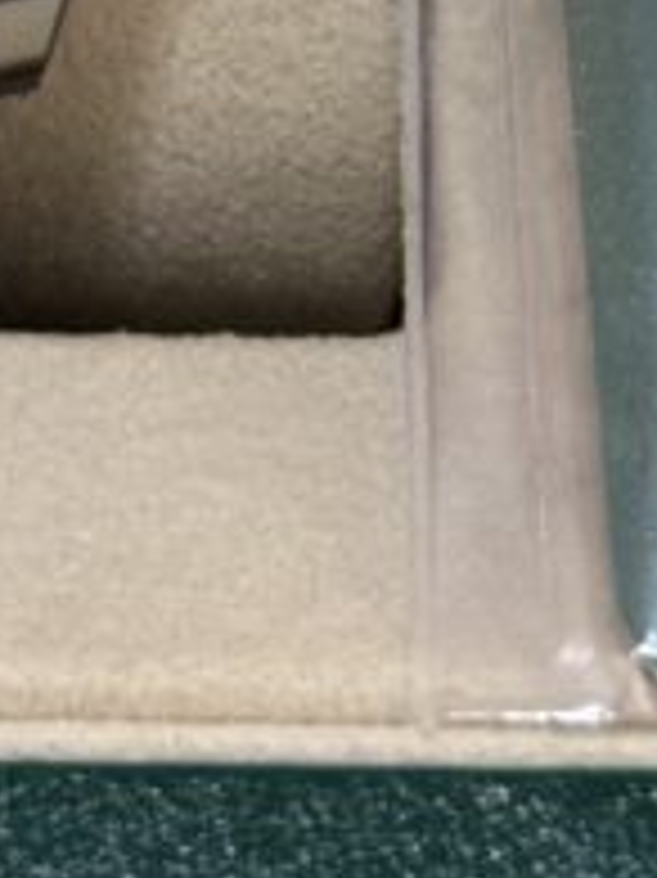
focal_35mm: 197
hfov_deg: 7.4
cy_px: -837
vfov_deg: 9.4
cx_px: -216
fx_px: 4991
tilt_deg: -59.6
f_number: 1.78
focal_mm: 6.76
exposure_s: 1/36
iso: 250
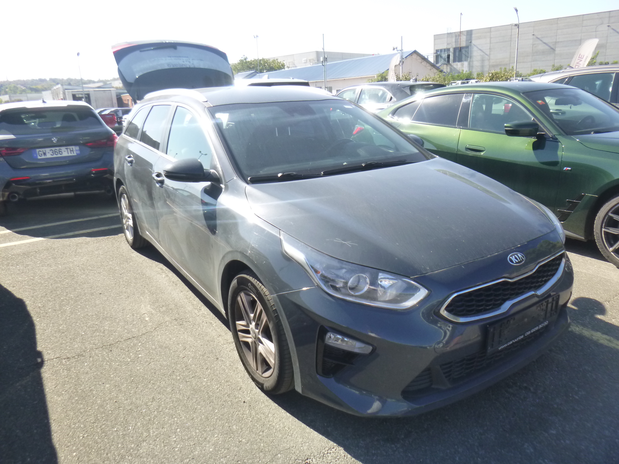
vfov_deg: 54.9
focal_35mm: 25
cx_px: 310
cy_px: 232
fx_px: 447
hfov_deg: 69.4
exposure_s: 1/200
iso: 160
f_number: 3.9
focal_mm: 4.5
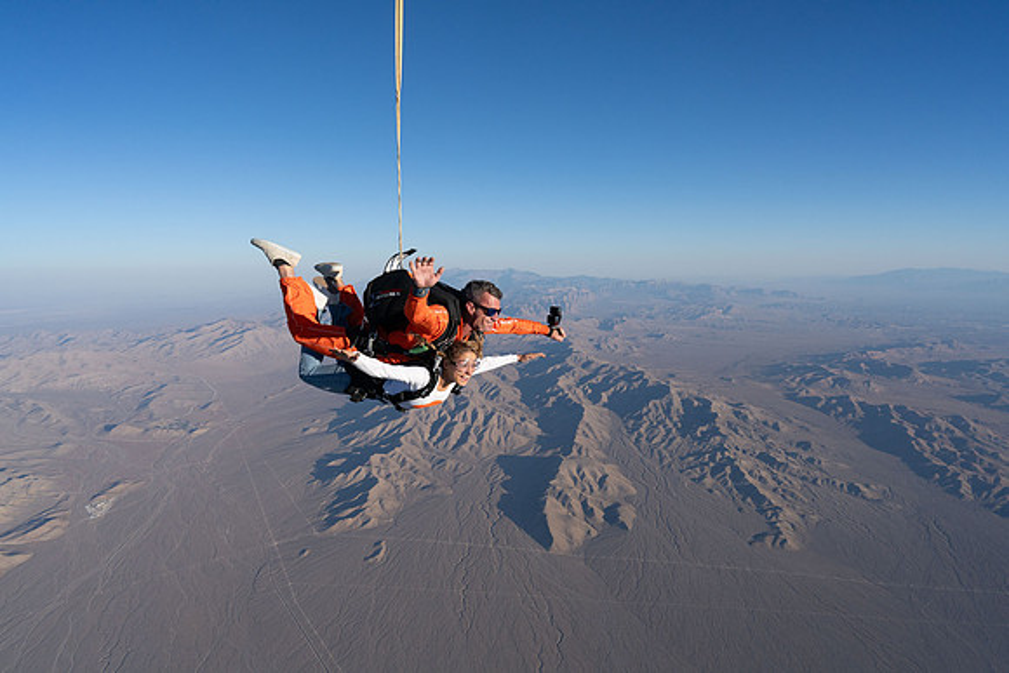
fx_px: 673
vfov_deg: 53.2
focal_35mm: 24
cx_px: 504
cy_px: 336
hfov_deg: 73.7
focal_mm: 24
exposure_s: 1/2000
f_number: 9
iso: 800
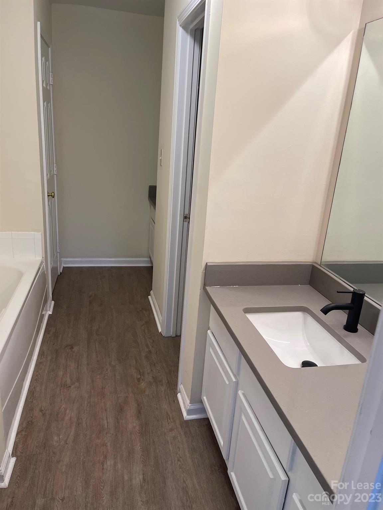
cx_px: 192
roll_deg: -4.6
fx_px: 384
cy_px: 255
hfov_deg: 53.1
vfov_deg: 67.3
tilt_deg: -17.9
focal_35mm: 26
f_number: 1.6
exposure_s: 1/120
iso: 125
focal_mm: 5.1
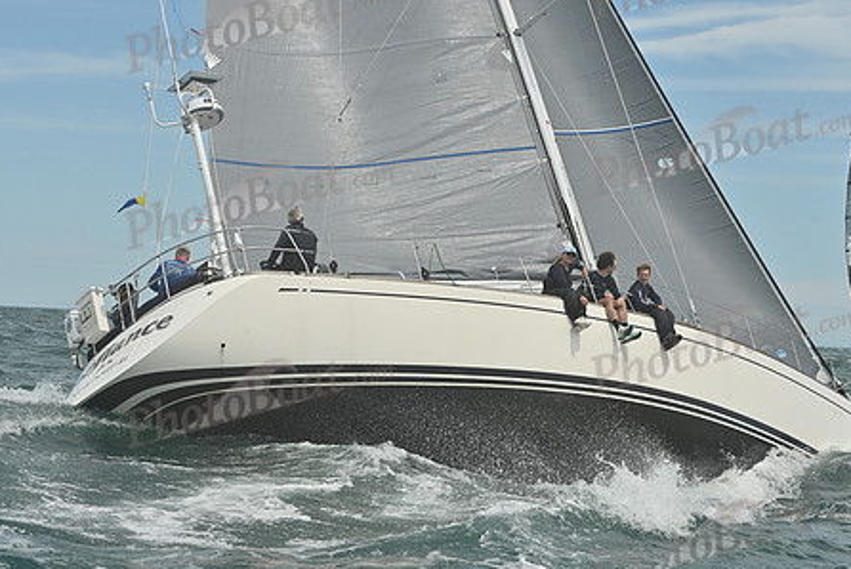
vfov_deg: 15.0
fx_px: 2152
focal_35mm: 91
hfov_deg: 22.3
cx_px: 494
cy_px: 272
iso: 320
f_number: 10
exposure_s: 1/1250
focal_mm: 70
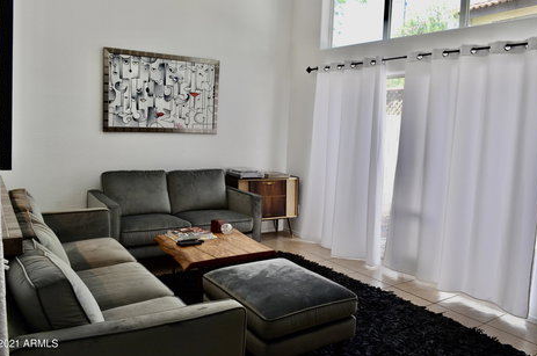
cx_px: 275
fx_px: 417
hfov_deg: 65.6
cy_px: 175
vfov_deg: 46.2
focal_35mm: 28
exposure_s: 1/50
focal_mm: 18
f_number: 10
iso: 400
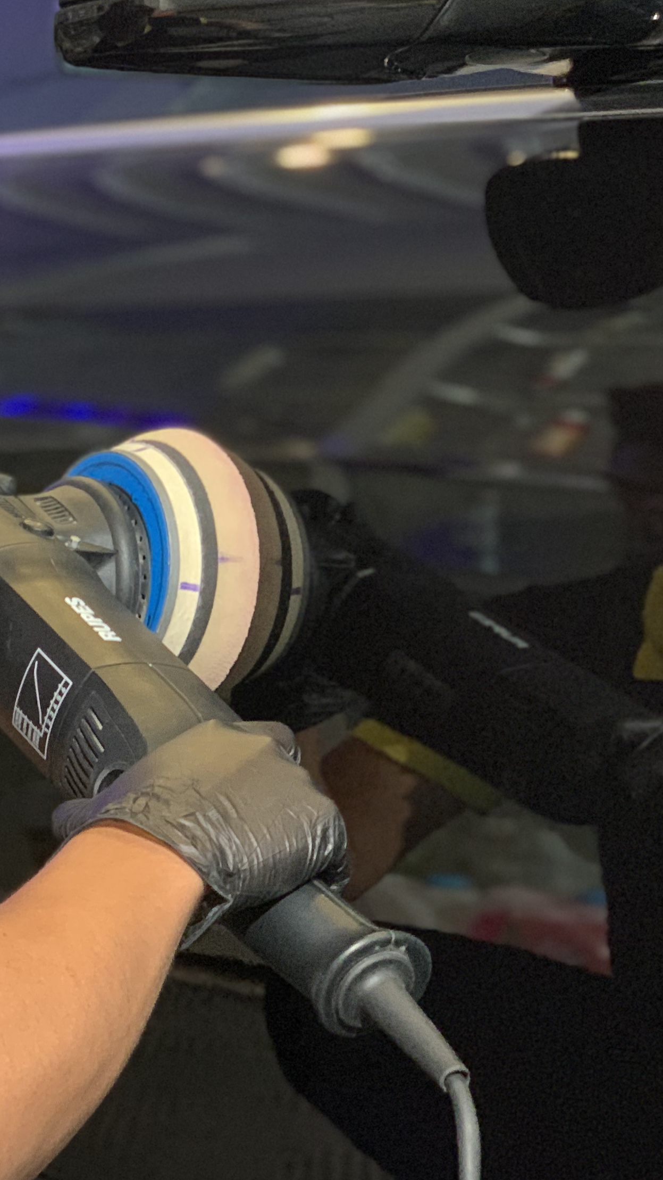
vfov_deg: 20.7
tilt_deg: +2.4
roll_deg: -2.0
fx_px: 3220
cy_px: 530
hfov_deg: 11.2
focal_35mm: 103
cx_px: -374
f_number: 2.4
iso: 200
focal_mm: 6
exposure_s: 1/50
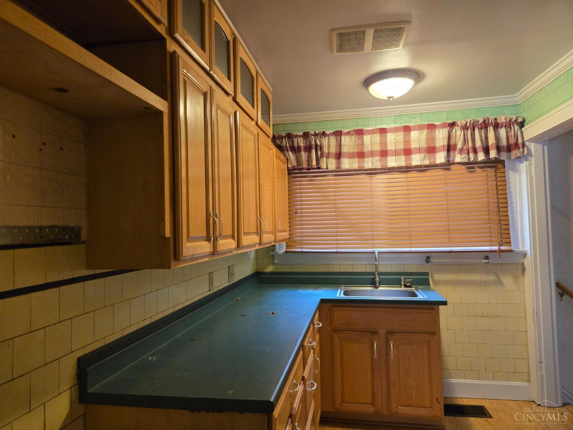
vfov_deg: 58.9
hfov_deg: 73.9
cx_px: 286
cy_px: 215
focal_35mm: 23
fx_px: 381
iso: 400
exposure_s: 1/120
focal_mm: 5.4
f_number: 1.8
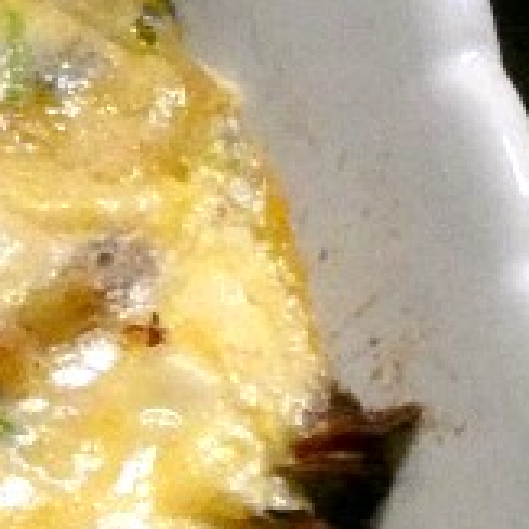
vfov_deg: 1.7
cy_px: 1003
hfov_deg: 1.8
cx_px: -321
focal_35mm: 1000
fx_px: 17290
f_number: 5.6
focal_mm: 27.5
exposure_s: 1/60
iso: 1600
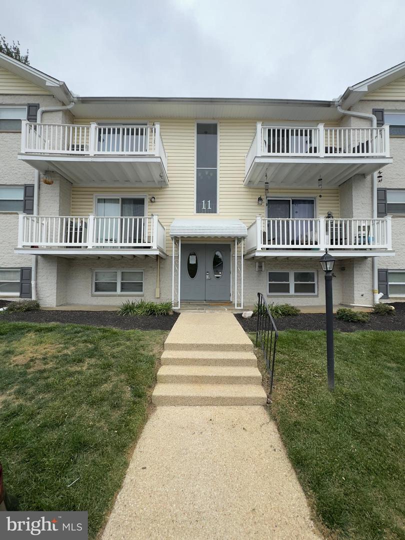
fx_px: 218
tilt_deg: +2.2
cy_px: 270
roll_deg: +1.9
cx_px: 202
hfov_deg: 85.7
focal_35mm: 14
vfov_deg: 102.1
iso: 50
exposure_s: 1/1048
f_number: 2.2
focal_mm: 2.22
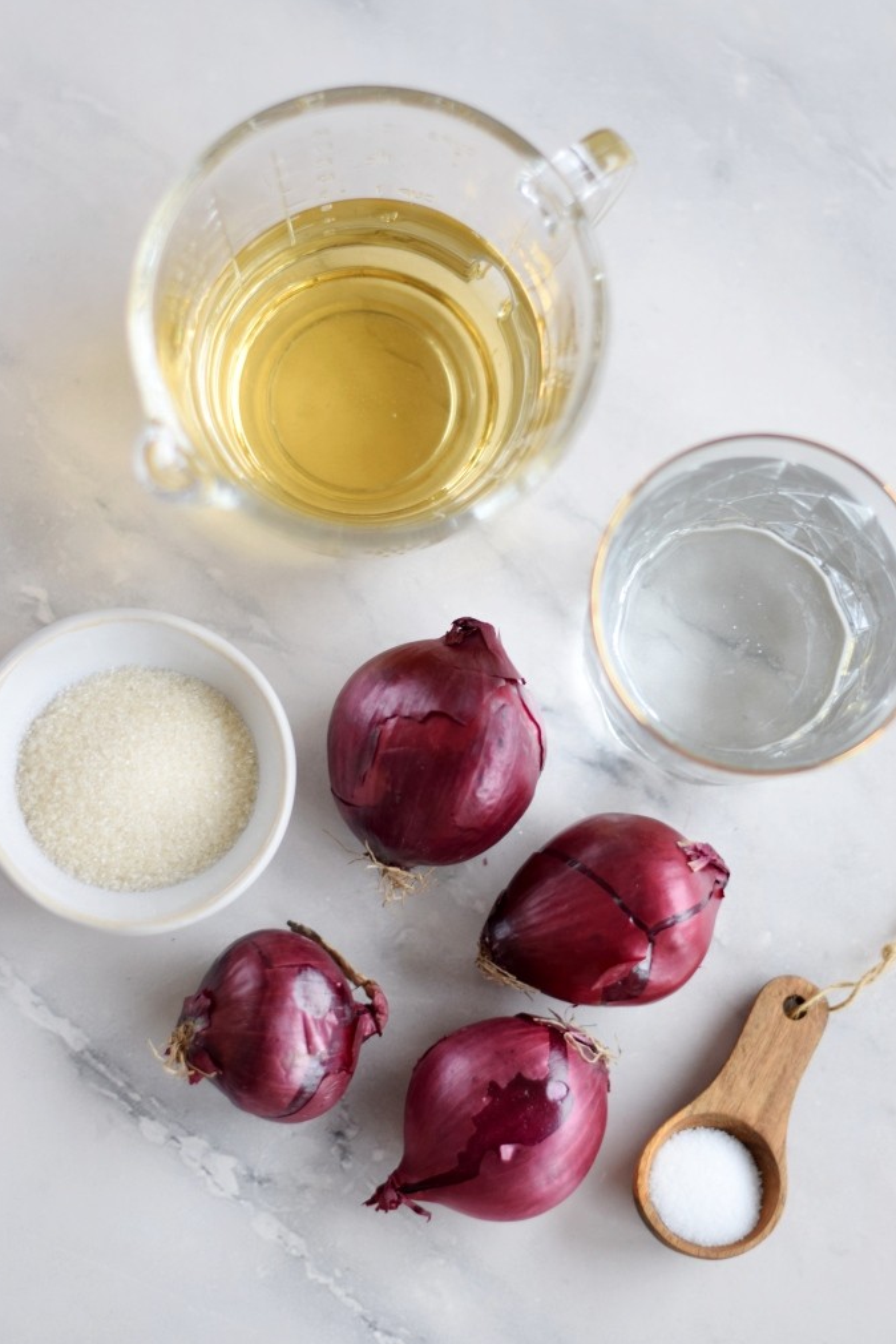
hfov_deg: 17.9
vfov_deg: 26.7
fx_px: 2837
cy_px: 675
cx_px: 446
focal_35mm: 76
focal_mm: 50
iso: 200
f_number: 1.8
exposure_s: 1/80
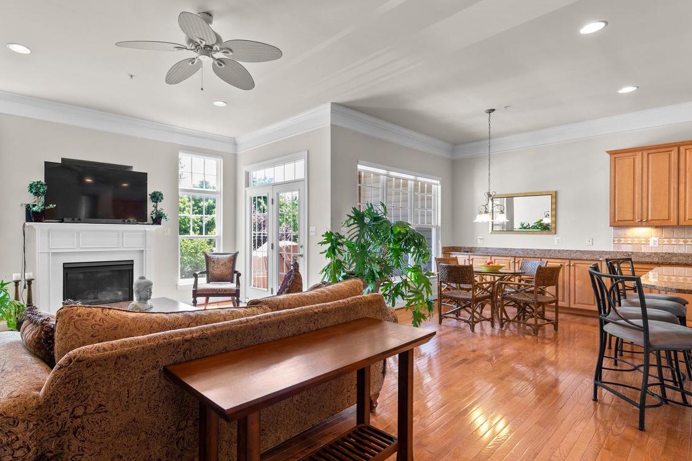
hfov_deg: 89.2
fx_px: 346
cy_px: 234
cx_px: 289
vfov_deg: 67.4
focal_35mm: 18
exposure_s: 1/5
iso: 160
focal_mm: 14
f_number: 8
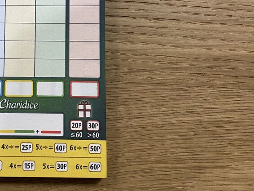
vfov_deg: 30.6
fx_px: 345
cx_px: 50
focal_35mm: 47
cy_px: 61
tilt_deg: -85.5
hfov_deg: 38.9
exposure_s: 1/50
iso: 80
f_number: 1.8
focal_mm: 4.25
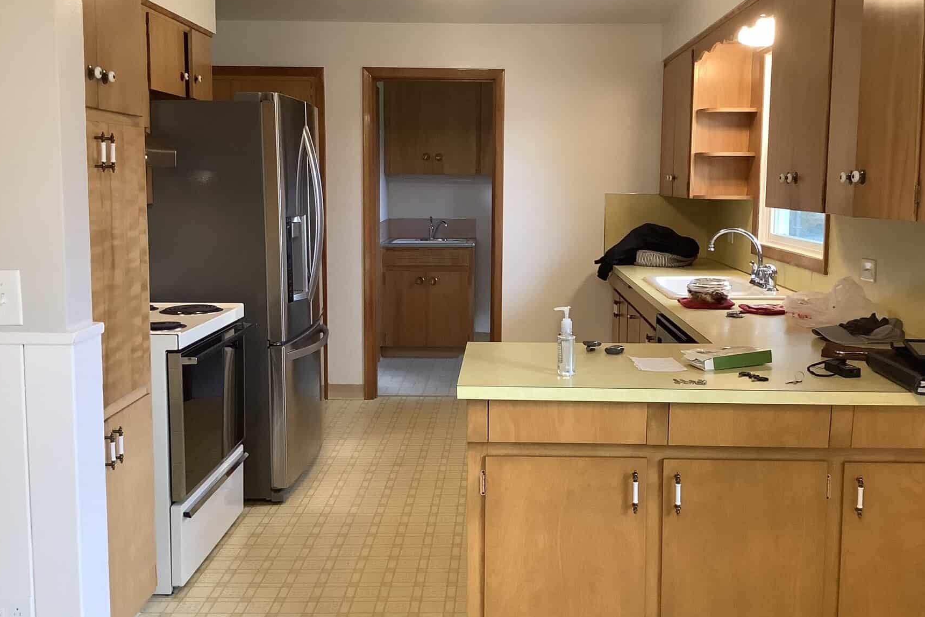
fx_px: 925
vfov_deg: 36.8
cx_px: 509
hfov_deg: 53.0
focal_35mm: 36
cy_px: 276
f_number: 2.4
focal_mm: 3.3
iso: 250
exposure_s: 1/60
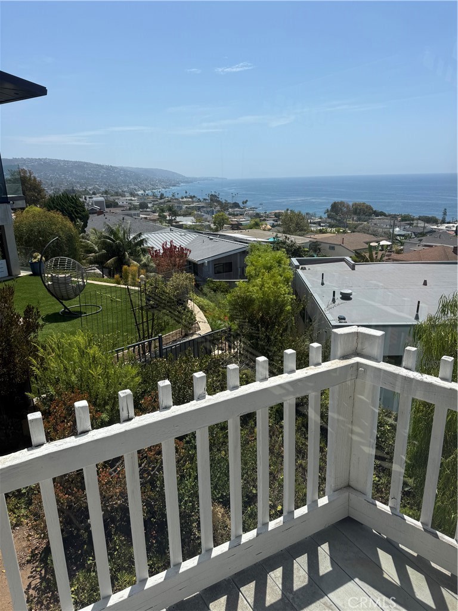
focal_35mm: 24
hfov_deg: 56.8
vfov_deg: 71.6
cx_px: 229
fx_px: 423
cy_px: 306
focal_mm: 6.76
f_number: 1.78
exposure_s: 1/5714
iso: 80
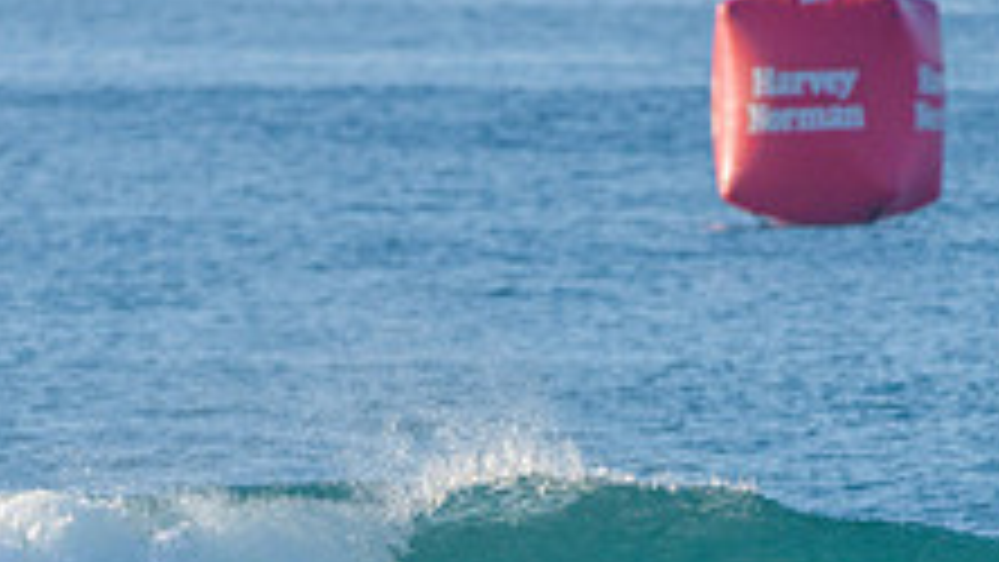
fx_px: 36220
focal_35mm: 1367
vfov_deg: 0.9
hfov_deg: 1.6
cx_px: 212
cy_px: 672
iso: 320
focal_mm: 500
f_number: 5.6
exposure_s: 1/2000
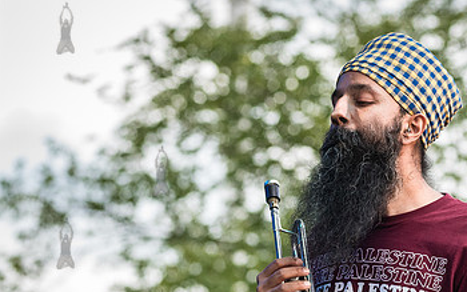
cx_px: 388
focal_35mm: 262
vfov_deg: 5.0
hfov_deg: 8.0
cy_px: 228
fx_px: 3336
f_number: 4.5
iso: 2000
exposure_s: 1/1600
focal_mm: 125
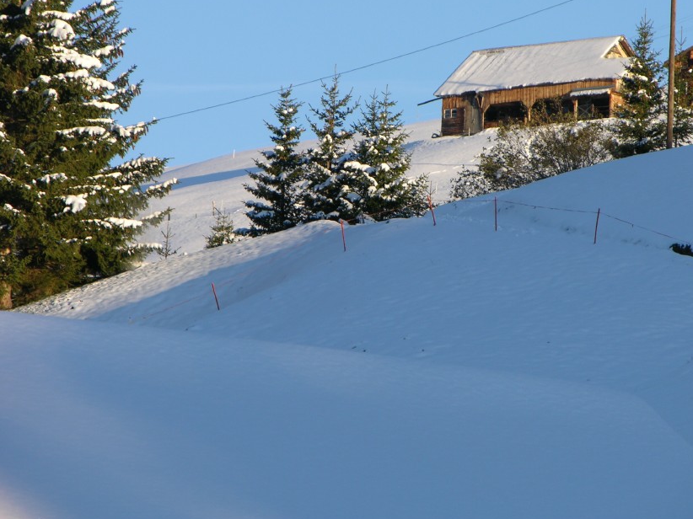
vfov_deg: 4.3
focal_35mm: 349
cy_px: 206
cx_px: 405
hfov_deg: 5.7
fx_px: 6985
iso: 50
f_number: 4.7
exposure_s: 1/172
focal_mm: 71.2
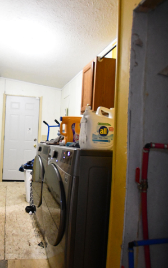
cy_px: 130
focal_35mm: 24
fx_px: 176
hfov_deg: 47.8
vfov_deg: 74.8
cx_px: 30
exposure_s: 1/100
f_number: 3.5
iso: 3200
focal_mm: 10
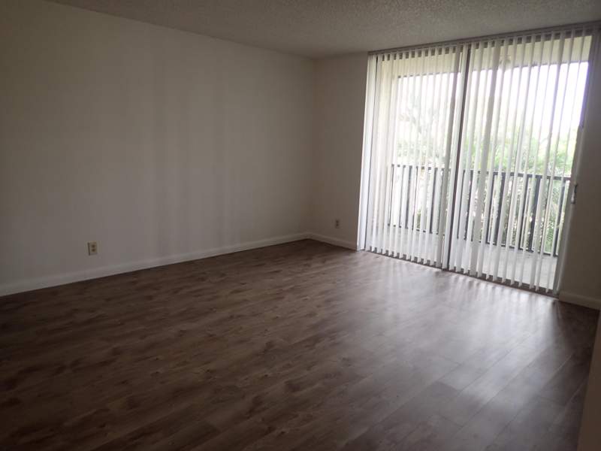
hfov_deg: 69.4
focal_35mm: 25
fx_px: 434
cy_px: 226
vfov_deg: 54.9
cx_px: 300
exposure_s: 1/60
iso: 125
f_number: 2
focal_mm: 4.5
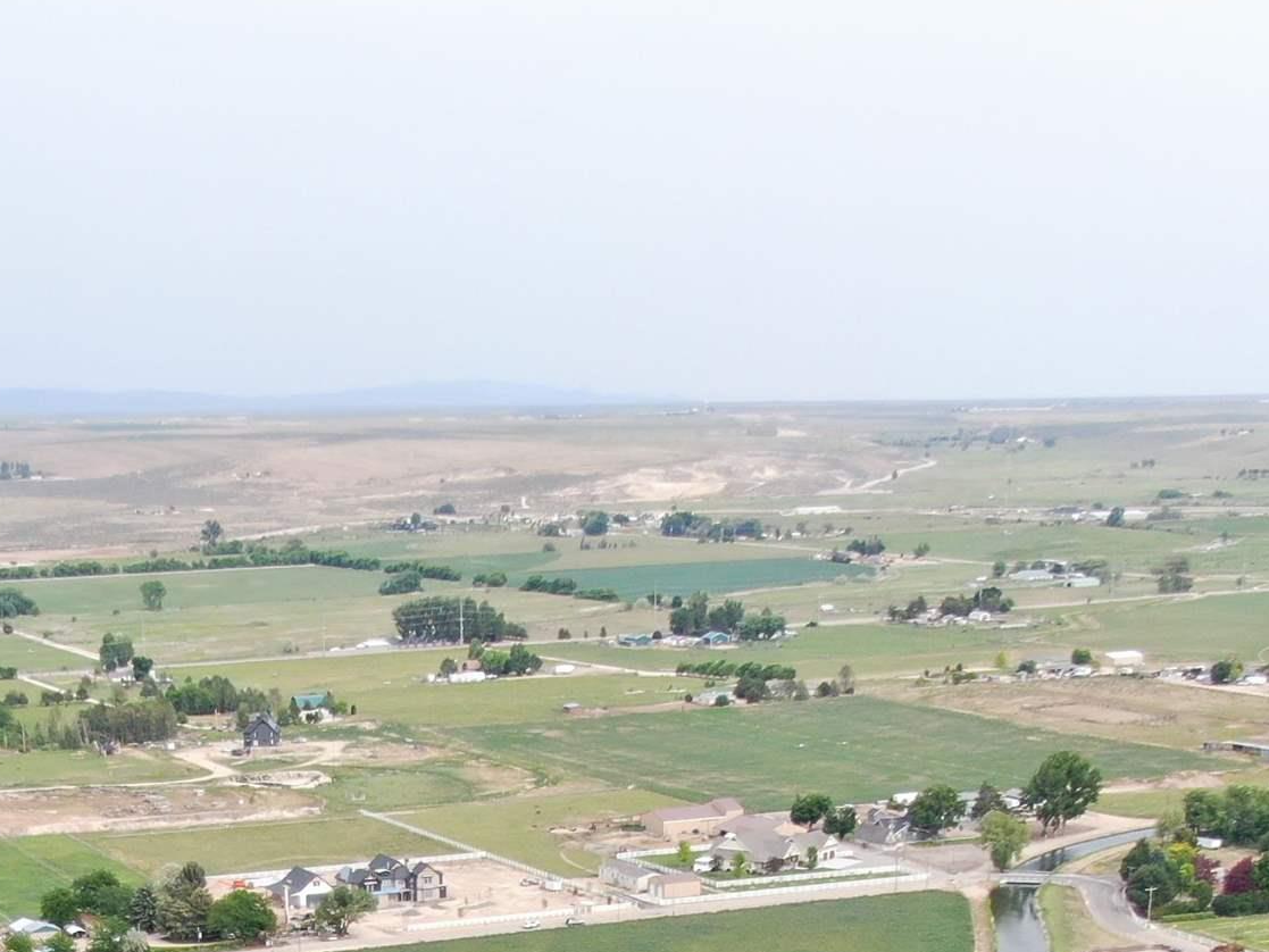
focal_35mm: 66
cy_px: 1296
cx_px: 327
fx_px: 2420
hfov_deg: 29.0
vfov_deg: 20.1
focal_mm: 4.39
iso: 110
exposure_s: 1/500
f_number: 2.8
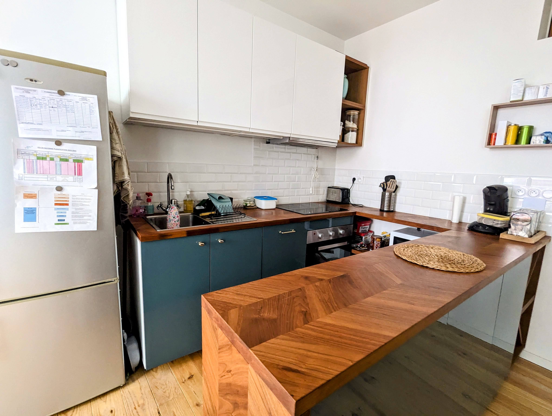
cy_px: 208
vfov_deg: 78.2
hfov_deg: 94.4
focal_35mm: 16
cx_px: 276
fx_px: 256
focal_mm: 2.35
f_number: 2.2
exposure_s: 1/49.2
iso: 497
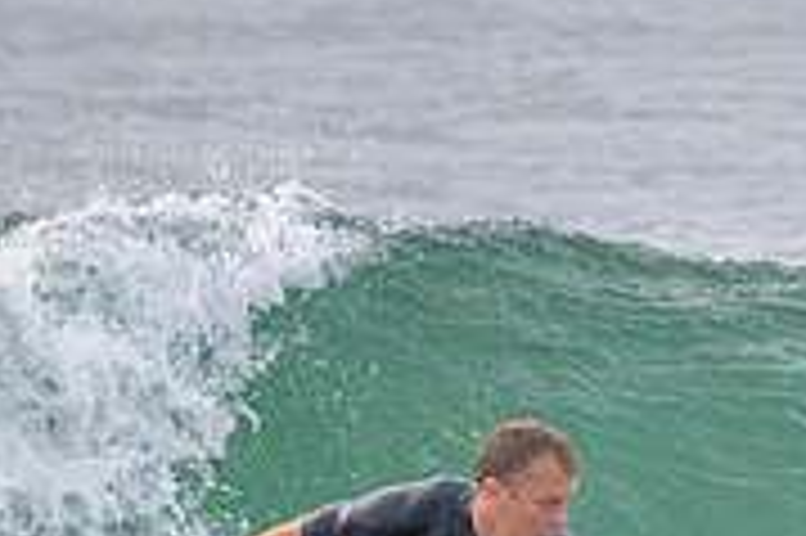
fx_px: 57955
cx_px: 937
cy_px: 727
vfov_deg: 0.5
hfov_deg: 0.8
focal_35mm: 2591
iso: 1600
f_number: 11
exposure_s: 1/2000
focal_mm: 800
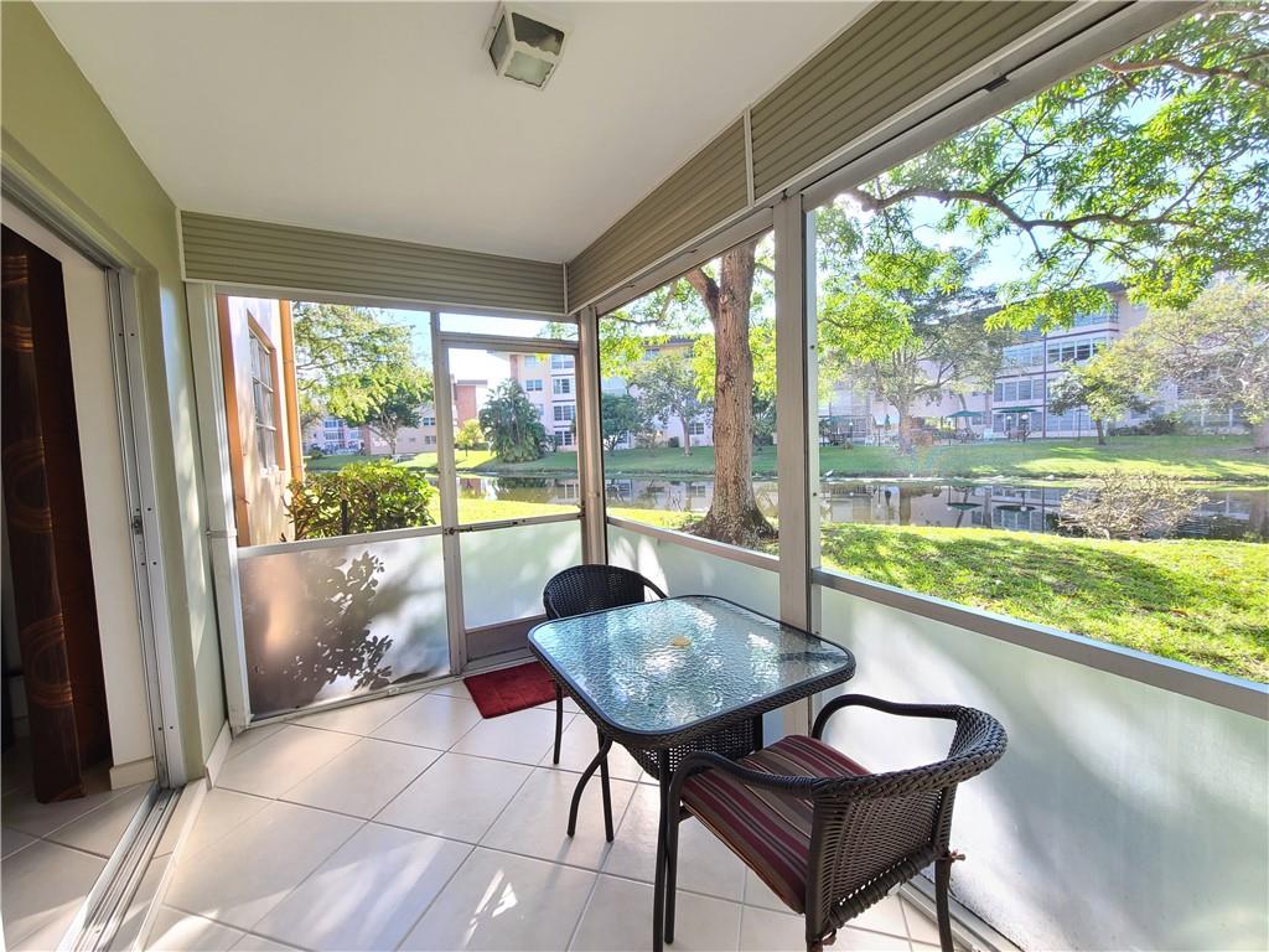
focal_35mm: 13
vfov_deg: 89.9
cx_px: 634
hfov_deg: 106.2
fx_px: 477
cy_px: 476
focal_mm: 2.2
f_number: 2.2
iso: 80
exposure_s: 1/100
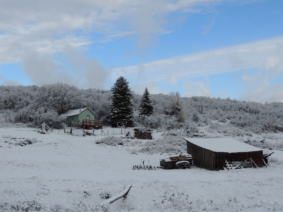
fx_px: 352
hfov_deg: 43.9
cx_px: 142
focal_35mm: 43
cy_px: 106
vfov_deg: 33.6
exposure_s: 1/640
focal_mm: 7.6
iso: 100
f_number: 3.4
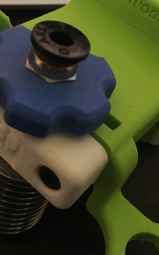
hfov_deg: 25.7
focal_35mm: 50
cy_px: 105
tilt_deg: -63.5
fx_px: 347
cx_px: 57
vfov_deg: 40.2
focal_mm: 4.15
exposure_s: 1/17
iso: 500
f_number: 2.2
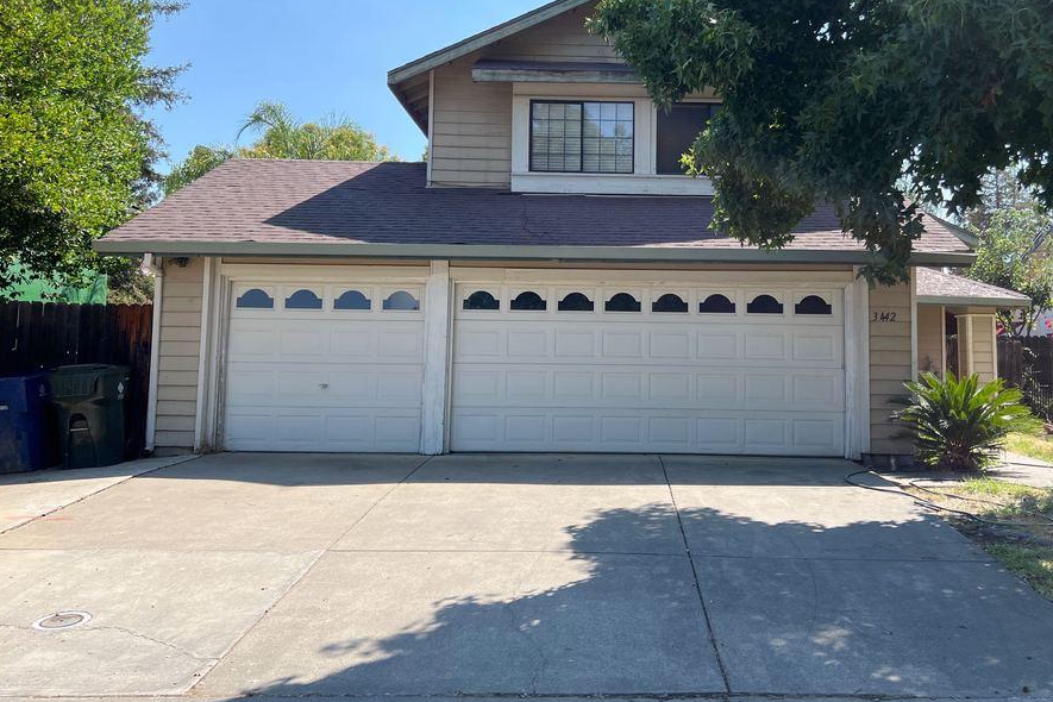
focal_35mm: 33
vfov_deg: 39.8
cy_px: 282
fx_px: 965
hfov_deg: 56.9
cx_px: 610
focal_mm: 5.7
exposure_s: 1/2513
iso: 50
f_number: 1.5
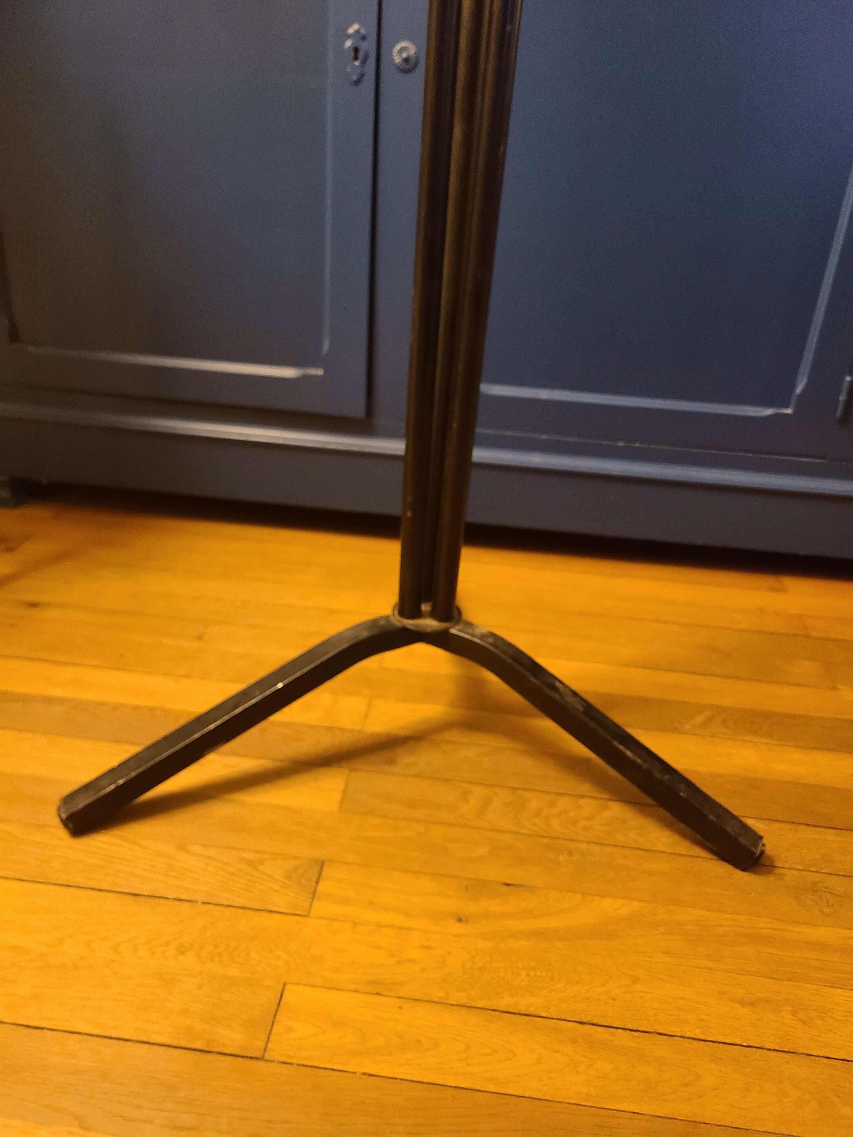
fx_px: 854
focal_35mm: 26
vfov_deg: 67.3
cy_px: 568
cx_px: 426
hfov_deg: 53.1
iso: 800
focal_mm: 5.4
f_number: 1.8
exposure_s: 1/25
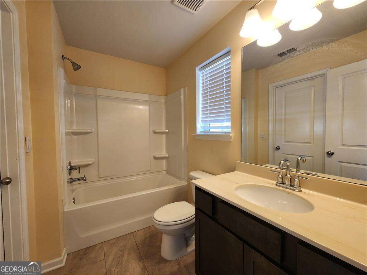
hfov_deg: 106.2
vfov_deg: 89.9
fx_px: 138
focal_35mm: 13
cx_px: 184
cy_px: 138
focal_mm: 2.2
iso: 80
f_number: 2.2
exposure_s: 1/60
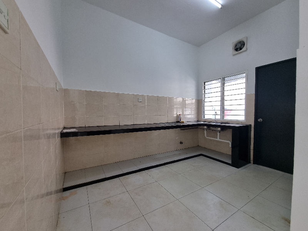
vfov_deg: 89.9
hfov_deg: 106.2
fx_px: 116
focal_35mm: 13
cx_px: 154
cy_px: 116
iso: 80
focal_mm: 2.2
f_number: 2.2
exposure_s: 1/100
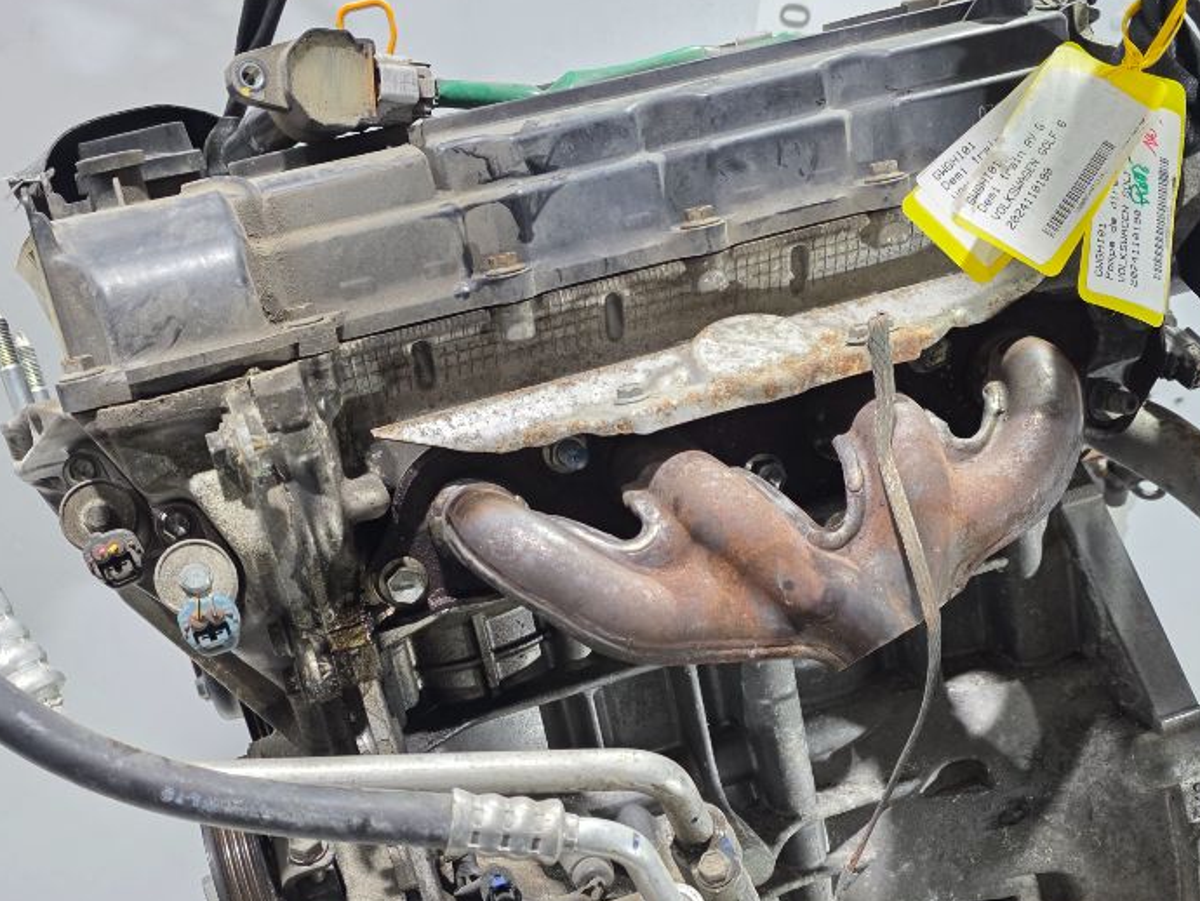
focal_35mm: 40
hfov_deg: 46.8
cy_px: 619
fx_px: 1387
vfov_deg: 35.5
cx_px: 593
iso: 320
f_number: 1.7
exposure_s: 1/100
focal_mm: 6.3
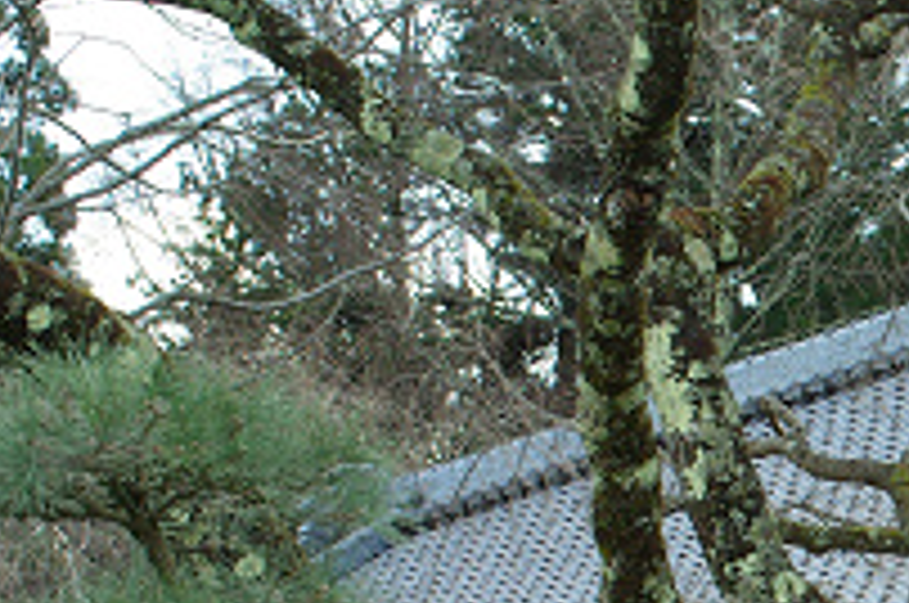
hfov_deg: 8.5
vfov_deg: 5.7
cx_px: 1382
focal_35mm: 238
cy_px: 680
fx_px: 6000
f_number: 7.1
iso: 200
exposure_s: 1/60
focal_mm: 50
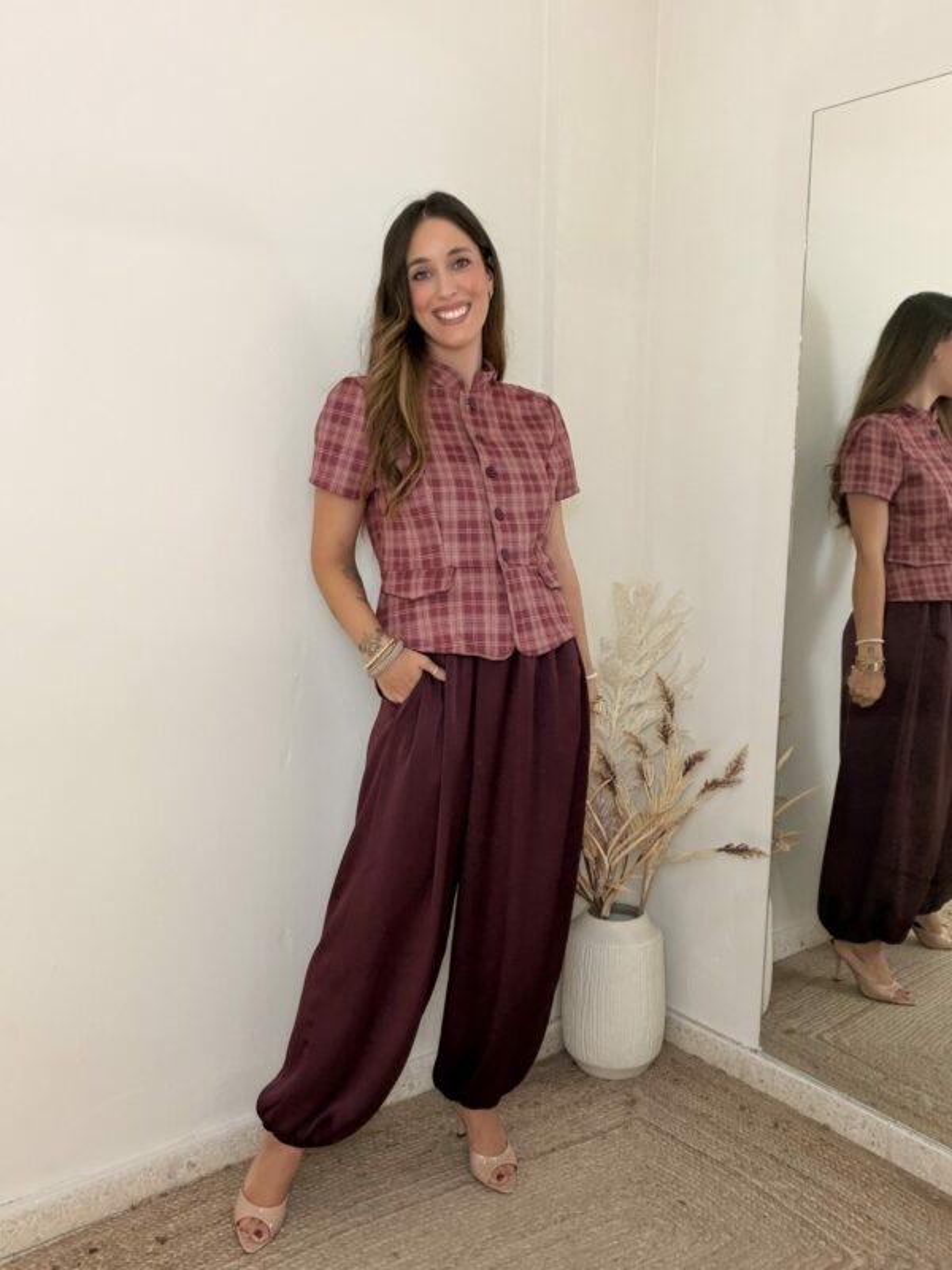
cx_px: 476
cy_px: 635
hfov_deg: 46.8
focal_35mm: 30
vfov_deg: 60.0
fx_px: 1100
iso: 100
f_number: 1.9
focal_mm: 2.71
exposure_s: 1/60
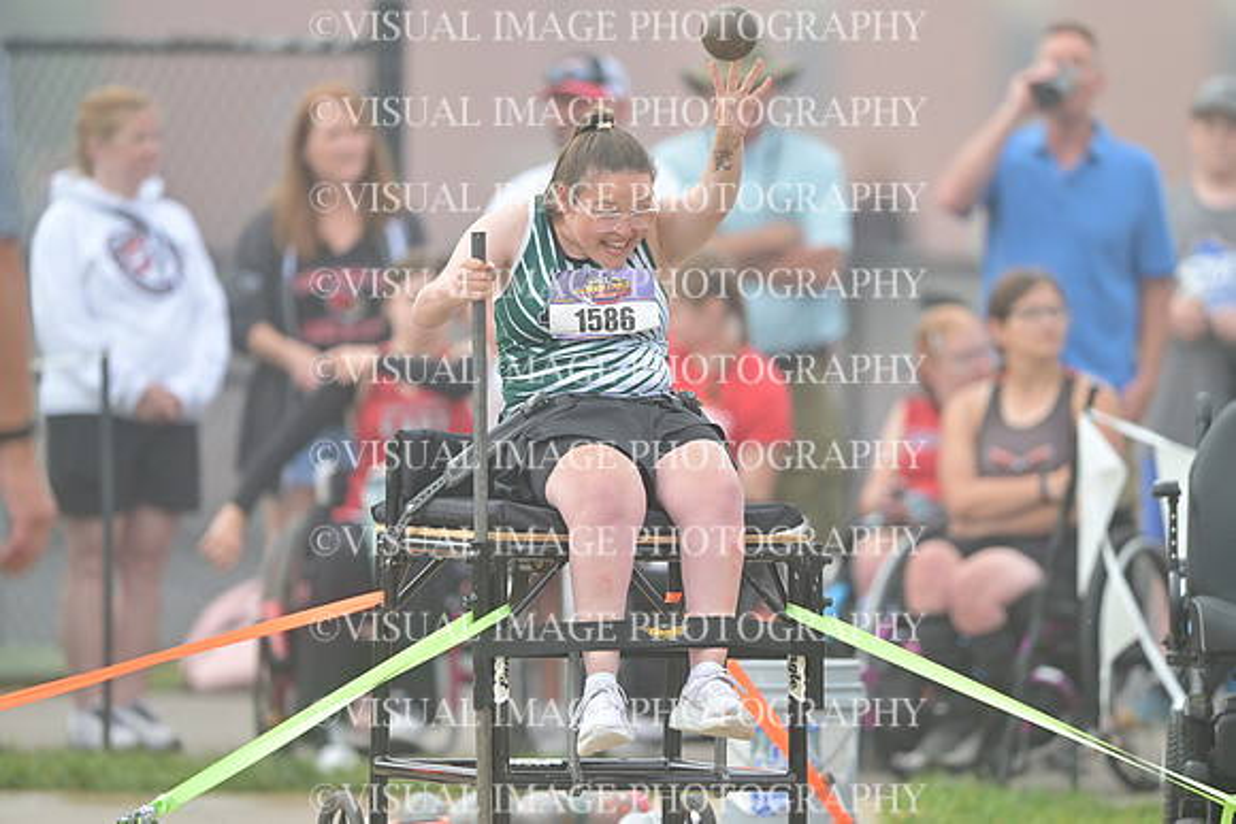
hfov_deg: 5.2
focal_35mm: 400
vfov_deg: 3.4
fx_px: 13736
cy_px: 412
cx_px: 618
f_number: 3.2
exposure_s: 1/2000
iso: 500
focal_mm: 400
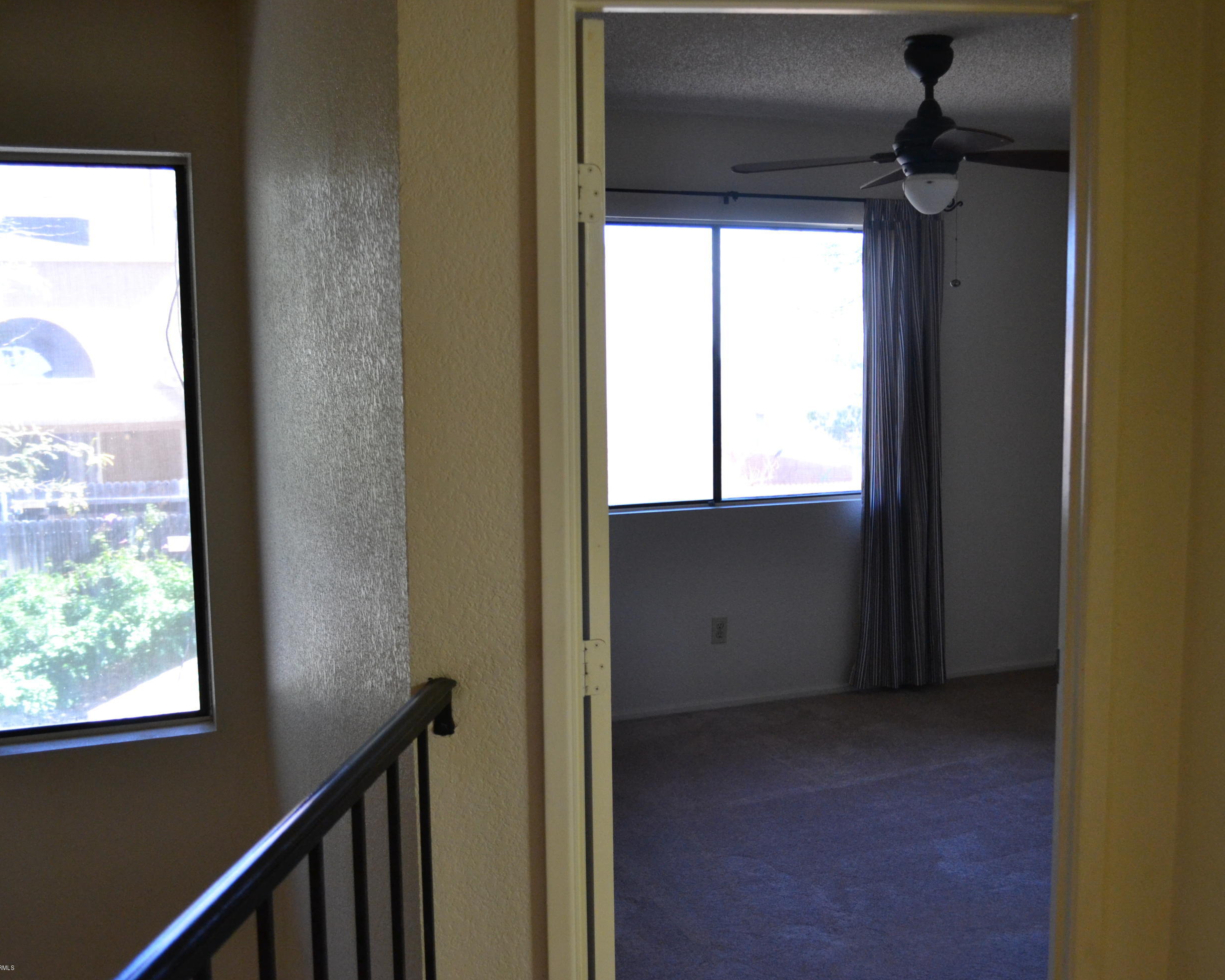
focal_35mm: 38
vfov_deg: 39.2
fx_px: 1378
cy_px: 499
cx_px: 718
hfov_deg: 47.7
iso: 1250
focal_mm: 22
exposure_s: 1/60
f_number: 3.8
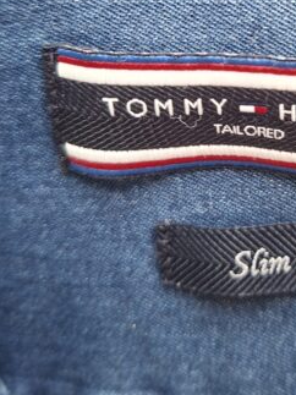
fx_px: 650
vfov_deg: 32.2
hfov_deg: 24.6
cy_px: 43
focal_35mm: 57
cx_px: 287
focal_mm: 5.54
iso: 250
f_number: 1.8
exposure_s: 1/33
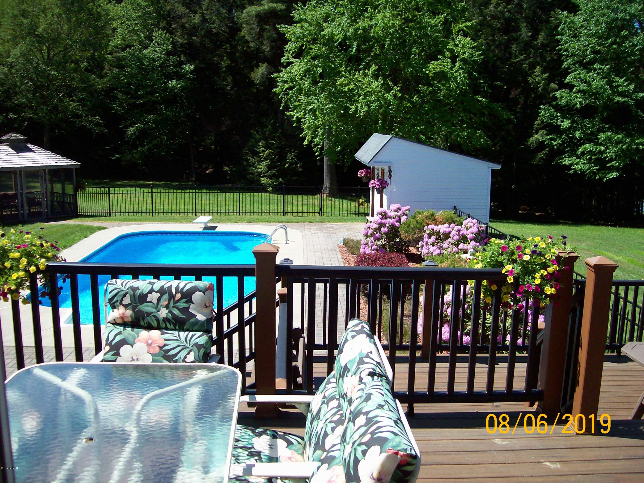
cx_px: 322
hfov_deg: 51.4
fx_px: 669
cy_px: 242
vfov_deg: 39.6
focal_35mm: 36
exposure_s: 1/693
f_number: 2.7
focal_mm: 6
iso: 80
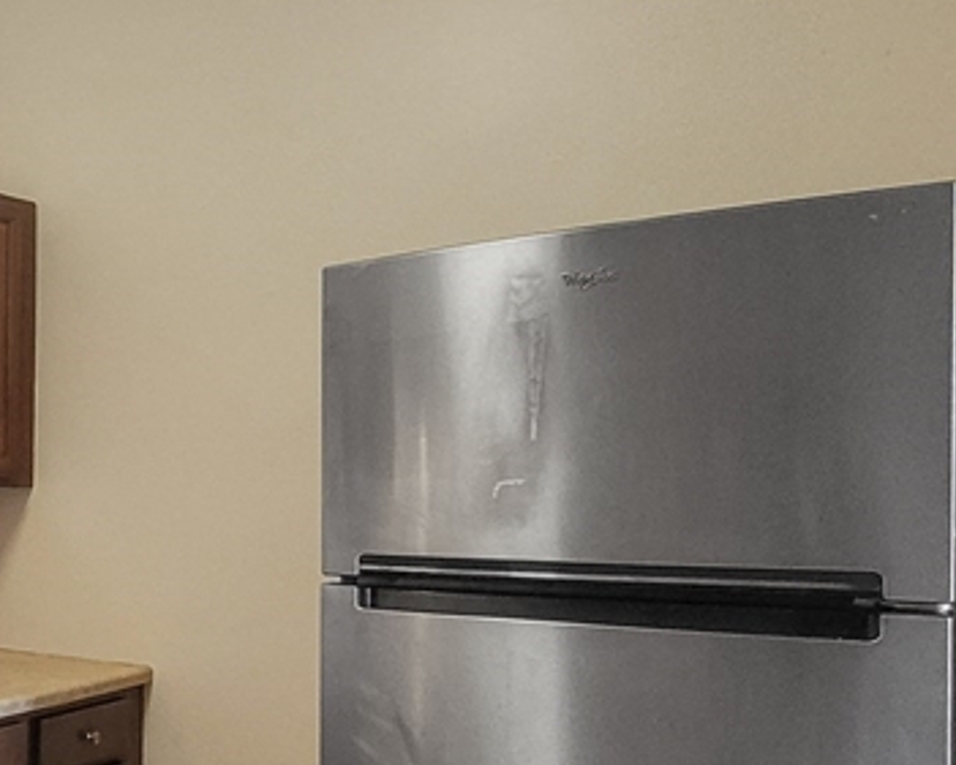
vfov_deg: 36.5
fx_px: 1047
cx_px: -387
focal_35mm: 37
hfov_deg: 31.8
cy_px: 749
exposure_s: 1/60
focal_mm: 1.74
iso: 400
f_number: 2.2
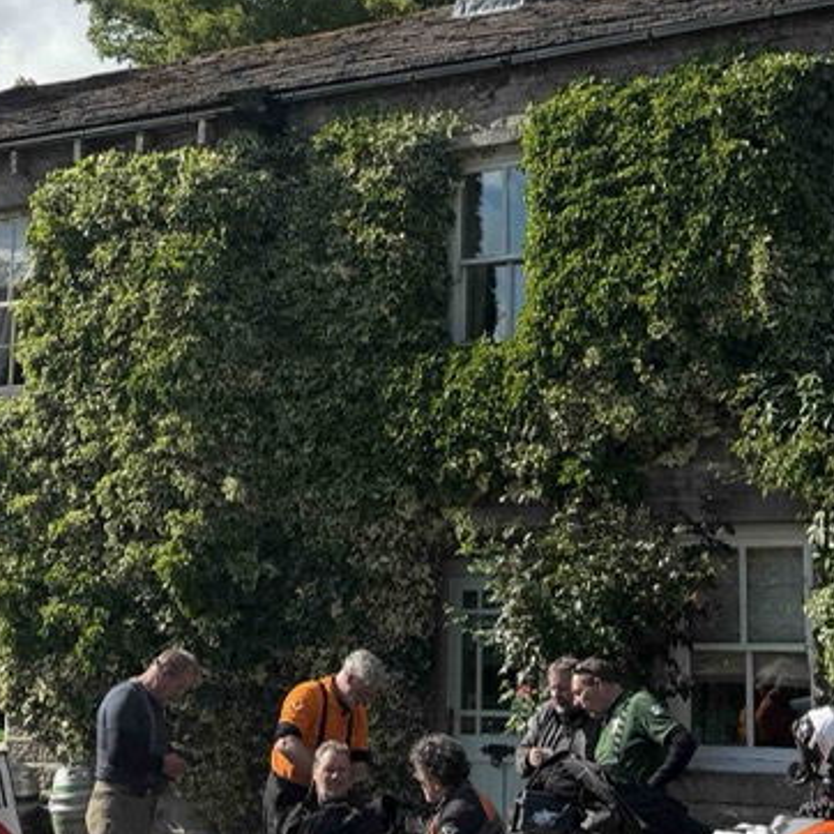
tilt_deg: +10.1
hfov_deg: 23.1
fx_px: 2044
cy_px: 304
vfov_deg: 23.0
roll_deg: -1.4
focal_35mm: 75
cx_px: 405
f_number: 1.78
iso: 80
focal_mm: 6.76
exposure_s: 1/5714
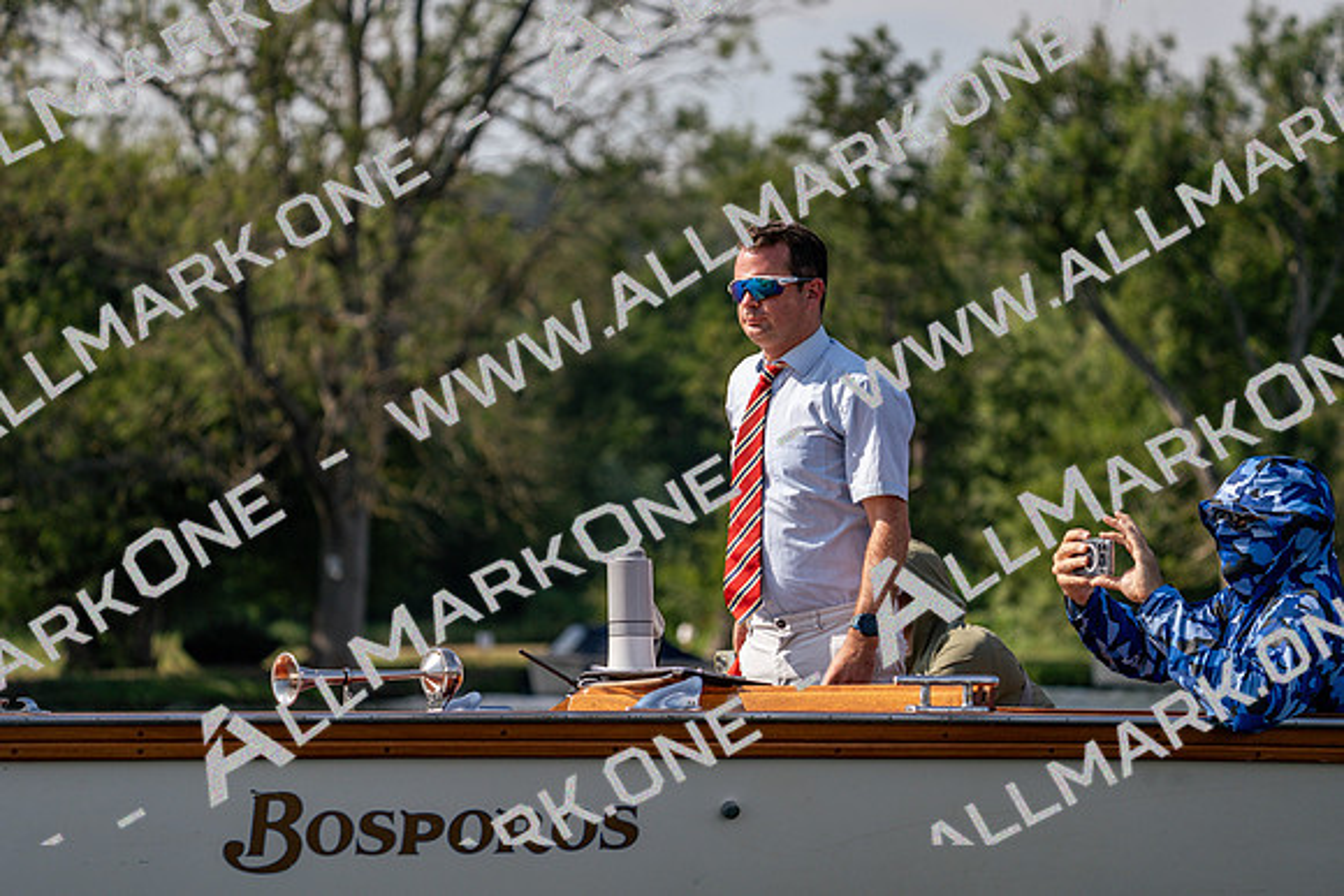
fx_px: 7468
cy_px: 448
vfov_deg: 6.9
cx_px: 672
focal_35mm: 200
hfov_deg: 10.3
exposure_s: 1/1600
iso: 200
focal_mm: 200
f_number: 5.6
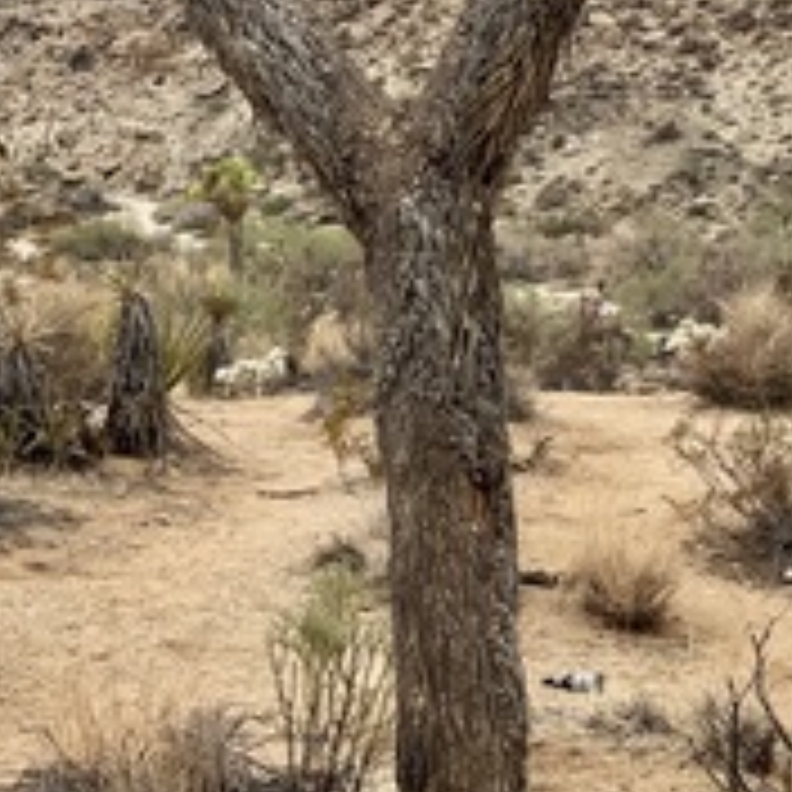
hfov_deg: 12.8
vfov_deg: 12.7
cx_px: 468
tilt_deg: +3.3
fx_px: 3520
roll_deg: -0.4
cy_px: 32
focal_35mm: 136
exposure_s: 1/3690
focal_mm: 6
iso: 32
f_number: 2
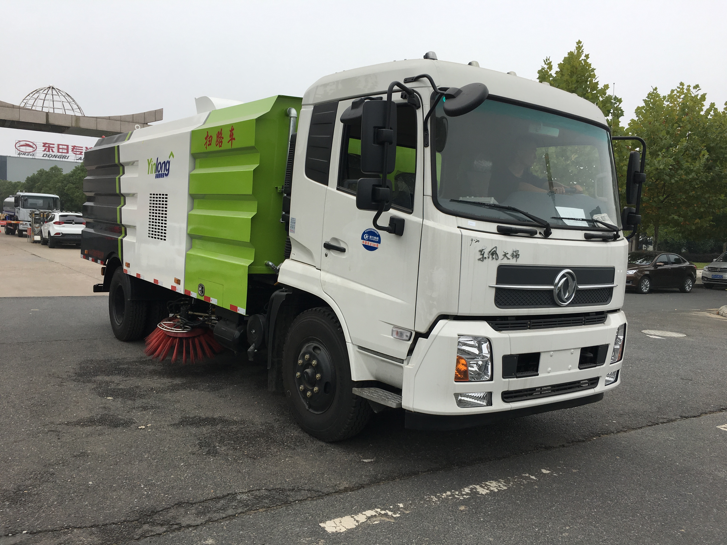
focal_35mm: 29
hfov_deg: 61.7
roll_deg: -1.6
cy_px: 272
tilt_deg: -4.5
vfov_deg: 48.2
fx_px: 609
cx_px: 364
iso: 25
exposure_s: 1/1068
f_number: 2.2
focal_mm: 4.15
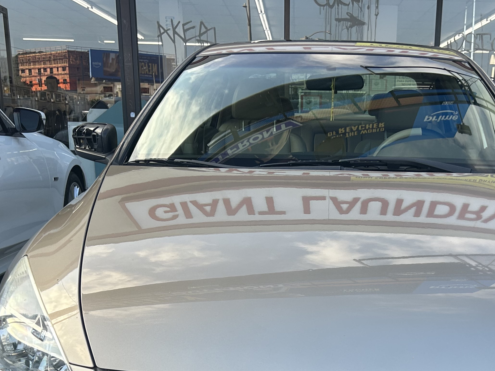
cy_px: 358
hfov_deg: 37.2
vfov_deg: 27.2
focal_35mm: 51
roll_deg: -0.6
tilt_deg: -17.2
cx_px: 315
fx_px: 729
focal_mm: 5.7
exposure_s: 1/683
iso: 50
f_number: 1.5
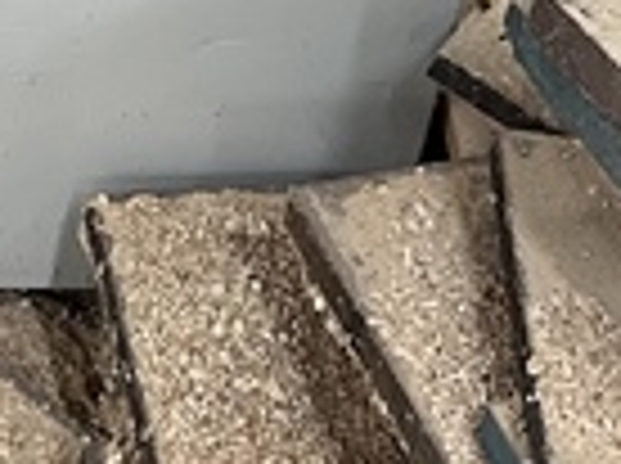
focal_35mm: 121
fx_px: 2167
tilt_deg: -33.1
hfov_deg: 15.1
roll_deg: -0.2
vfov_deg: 10.9
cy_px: -514
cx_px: -315
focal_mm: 5.7
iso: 160
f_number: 1.5
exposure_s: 1/60
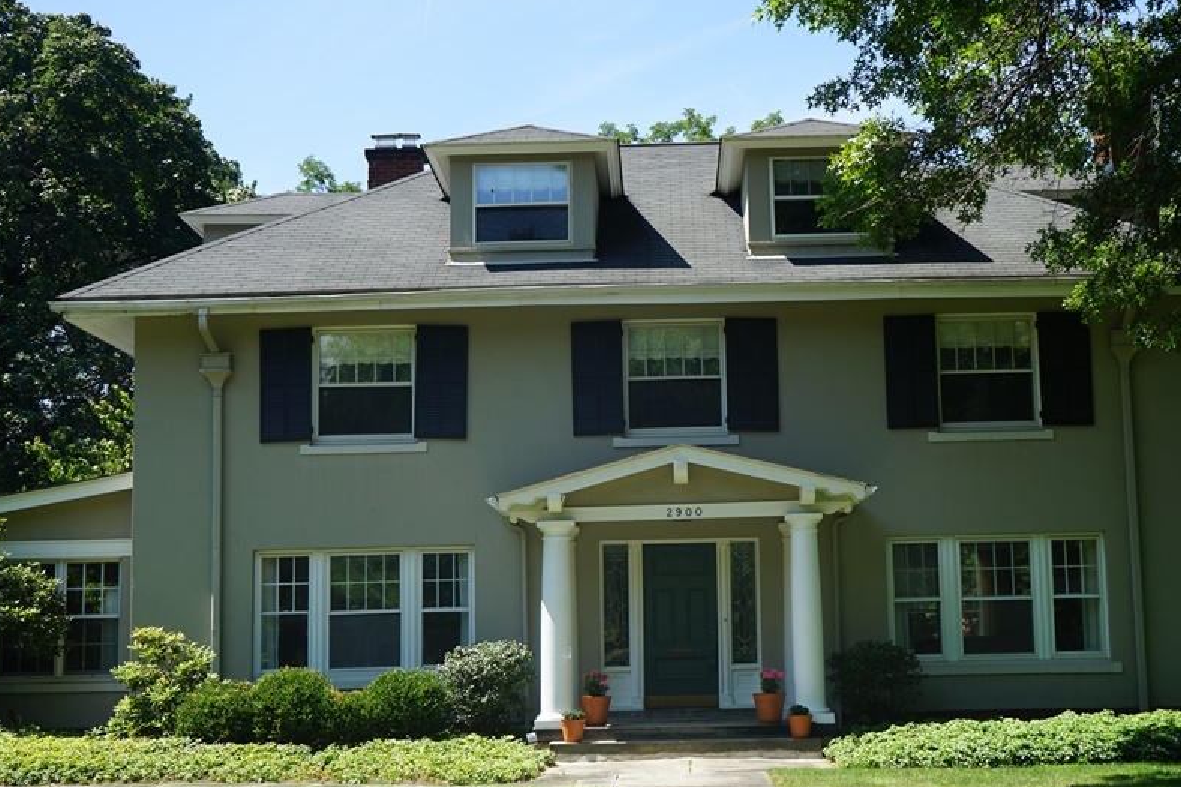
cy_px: 428
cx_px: 679
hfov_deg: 38.1
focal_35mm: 52
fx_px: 1705
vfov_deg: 26.0
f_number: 9
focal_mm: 40
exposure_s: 1/100
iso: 100
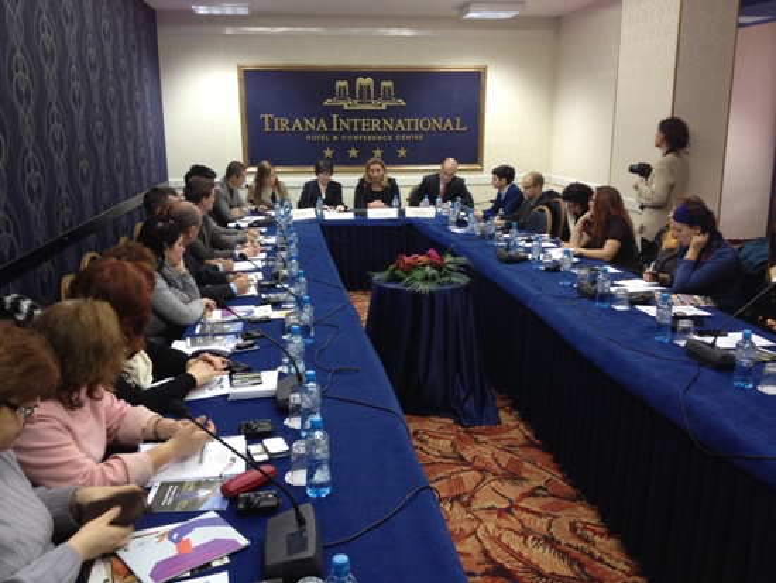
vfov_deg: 40.7
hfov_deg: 52.6
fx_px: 785
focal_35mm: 35
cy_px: 292
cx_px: 388
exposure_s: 1/20
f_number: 2.4
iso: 125
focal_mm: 4.28
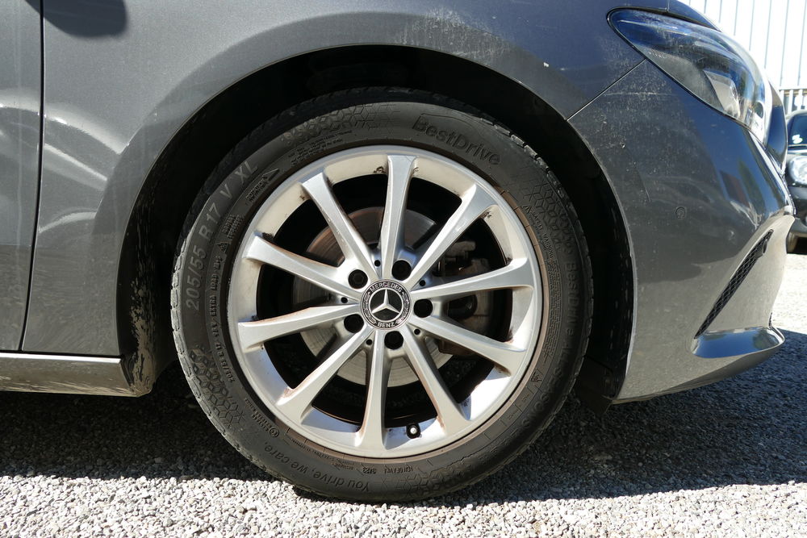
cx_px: 404
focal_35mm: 30
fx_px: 673
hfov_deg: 61.9
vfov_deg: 43.6
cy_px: 269
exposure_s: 1/640
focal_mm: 11.1
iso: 125
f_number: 3
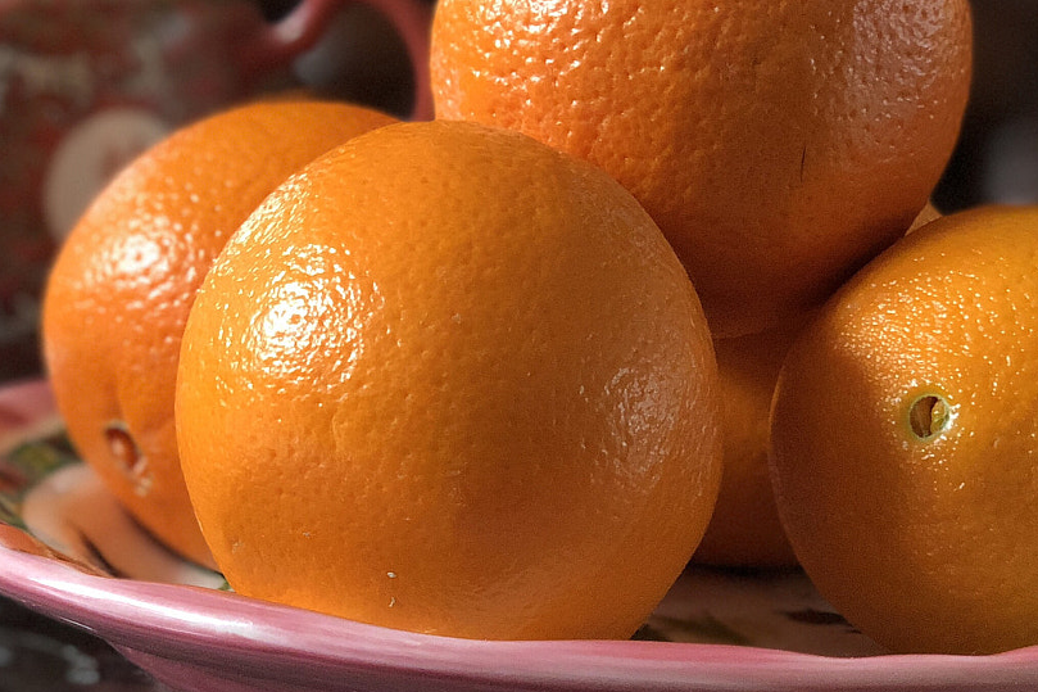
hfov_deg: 19.1
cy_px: 339
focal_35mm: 107
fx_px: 3084
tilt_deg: -7.6
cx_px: 408
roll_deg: -2.8
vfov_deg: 12.8
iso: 125
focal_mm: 6
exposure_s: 1/30
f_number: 2.4
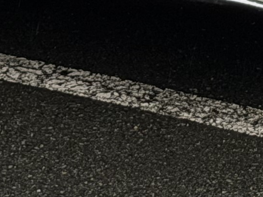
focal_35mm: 358
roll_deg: +0.6
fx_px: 2718
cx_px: 302
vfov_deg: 4.1
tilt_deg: -13.9
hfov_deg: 5.5
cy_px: -185
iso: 64
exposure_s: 1/592
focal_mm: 6.76
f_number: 1.78
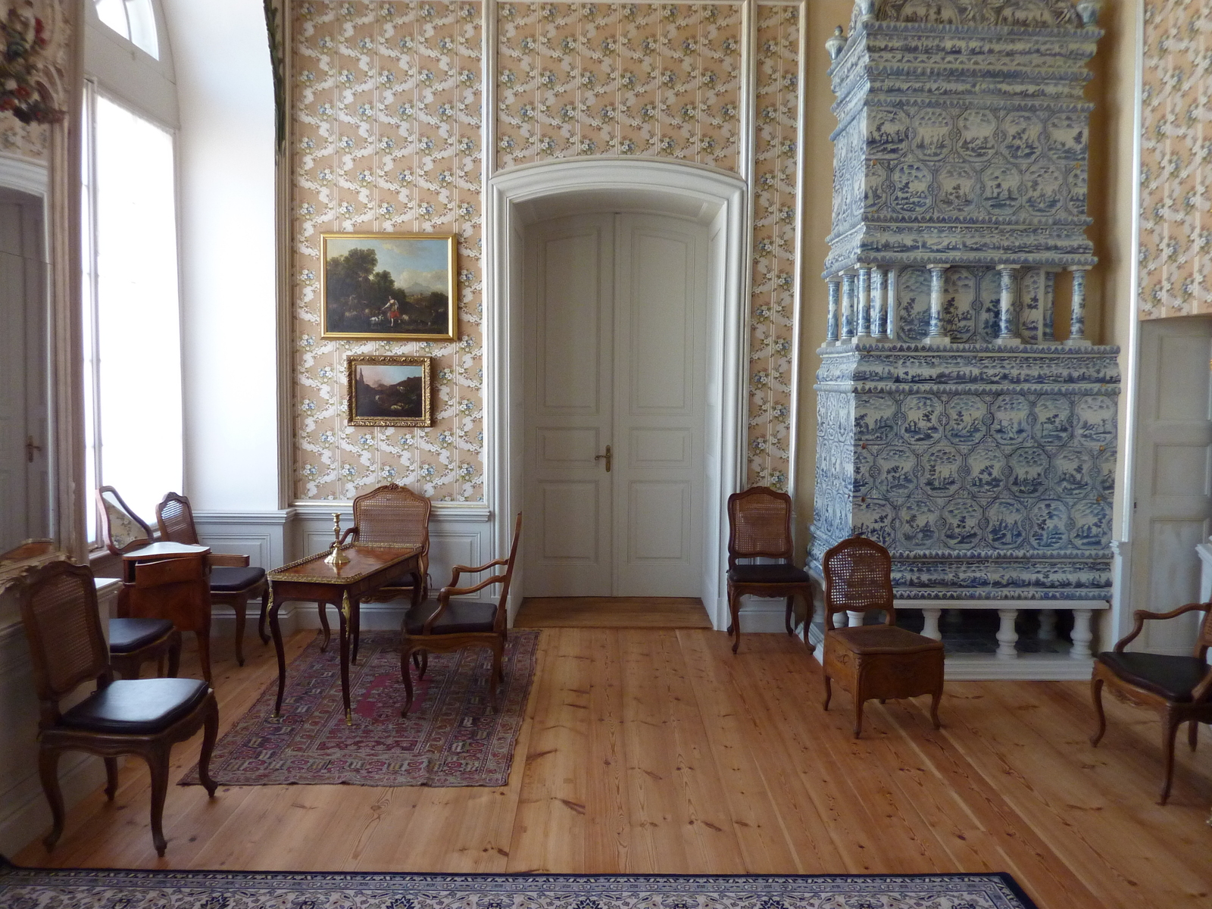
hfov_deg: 69.4
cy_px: 454
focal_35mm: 25
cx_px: 606
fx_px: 875
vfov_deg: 54.9
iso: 250
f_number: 3.3
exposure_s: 1/30
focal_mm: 4.1
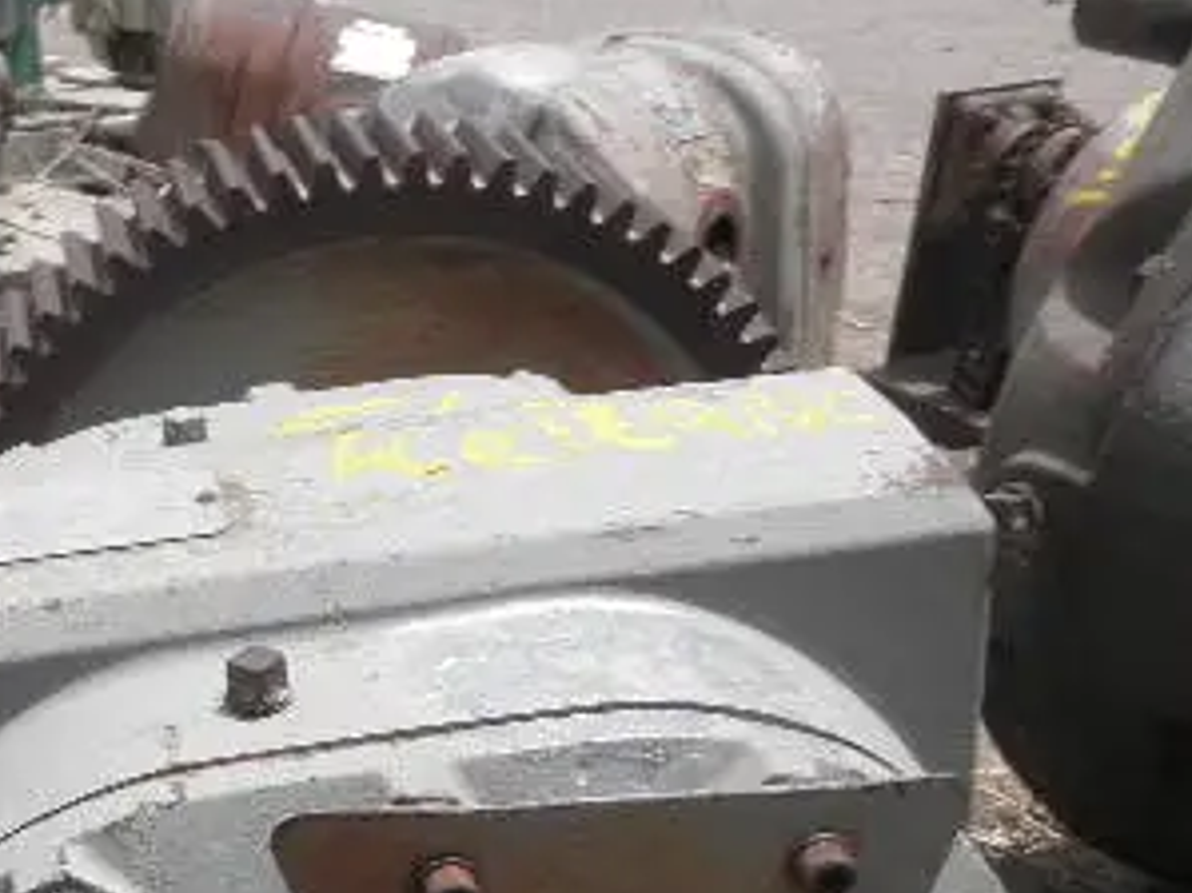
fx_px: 2065
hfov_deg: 30.2
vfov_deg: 23.4
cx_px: 28
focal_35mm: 60
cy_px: 885
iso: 64
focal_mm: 5
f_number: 8.5
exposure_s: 1/125
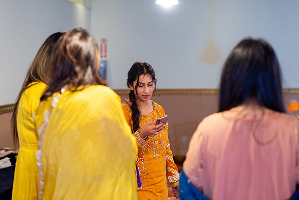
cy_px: 100
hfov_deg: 23.9
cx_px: 150
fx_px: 706
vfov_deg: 16.1
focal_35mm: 85
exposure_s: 1/160
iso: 1000
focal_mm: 85
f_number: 2.8
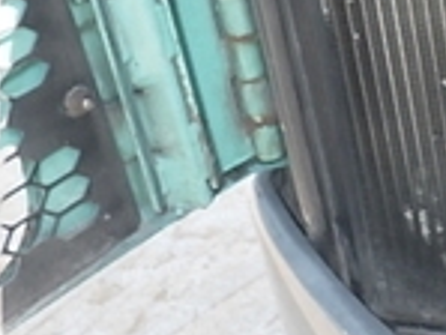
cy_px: 90
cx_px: 515
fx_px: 1161
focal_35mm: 90
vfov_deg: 16.4
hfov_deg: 20.5
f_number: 4.2
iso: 250
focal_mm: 5
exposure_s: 1/80
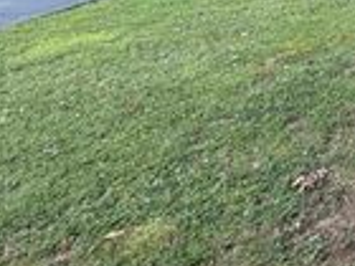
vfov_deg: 23.1
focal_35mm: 50
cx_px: 583
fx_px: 513
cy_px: -141
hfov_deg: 24.7
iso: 50
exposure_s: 1/143
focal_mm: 2.22
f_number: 2.2
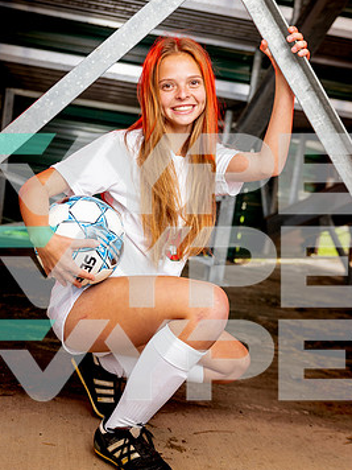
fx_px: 691
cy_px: 268
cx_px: 174
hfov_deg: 28.6
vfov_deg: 37.4
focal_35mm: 51
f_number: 3.5
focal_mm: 42
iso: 100
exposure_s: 1/250
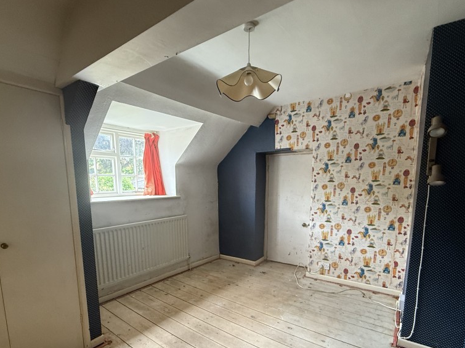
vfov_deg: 67.5
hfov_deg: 84.6
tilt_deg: -8.4
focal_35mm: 19
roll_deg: +0.3
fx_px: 255
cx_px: 224
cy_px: 221
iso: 320
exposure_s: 1/99
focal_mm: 2.22
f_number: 2.2
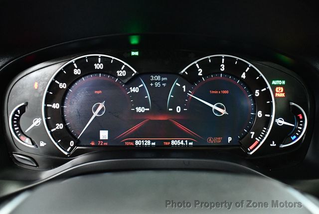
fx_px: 319
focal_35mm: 36
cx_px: 160
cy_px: 107
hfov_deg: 53.1
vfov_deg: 36.9
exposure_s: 1/60
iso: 5600
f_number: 3.5
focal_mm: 18
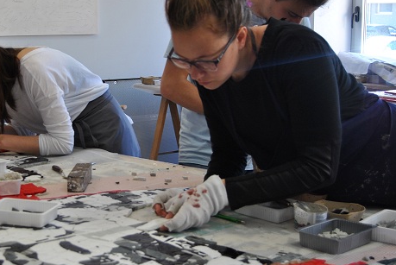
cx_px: 98
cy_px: 129
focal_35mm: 71
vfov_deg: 19.3
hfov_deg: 28.1
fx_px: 779
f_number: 4.2
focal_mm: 31
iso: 200
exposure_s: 1/60
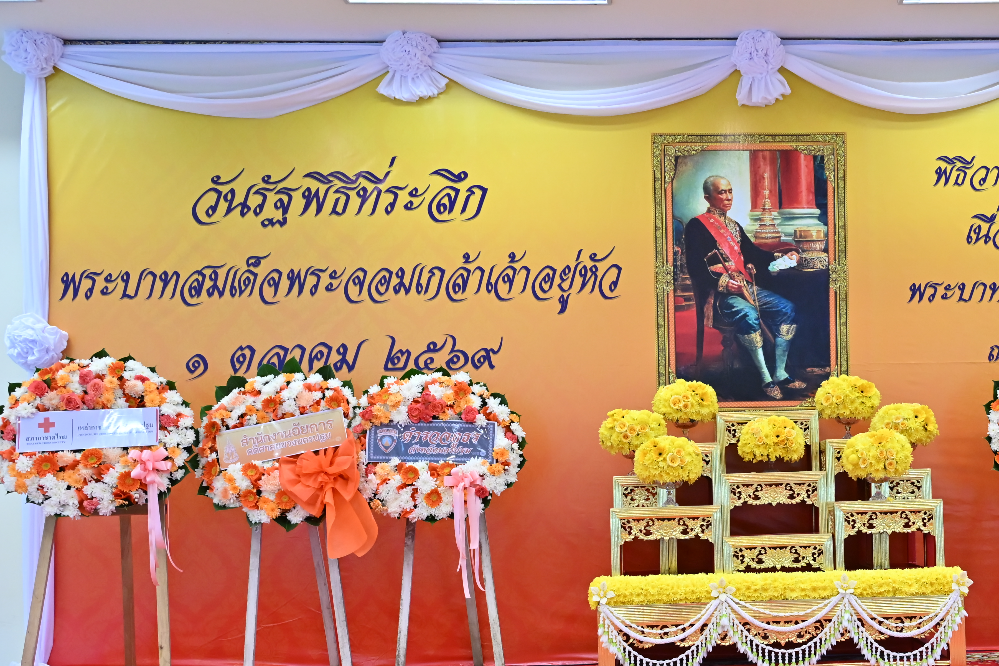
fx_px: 1327
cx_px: 748
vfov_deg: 27.7
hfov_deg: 40.1
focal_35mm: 48
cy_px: 518
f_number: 4
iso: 2500
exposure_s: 1/400
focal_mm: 28.5
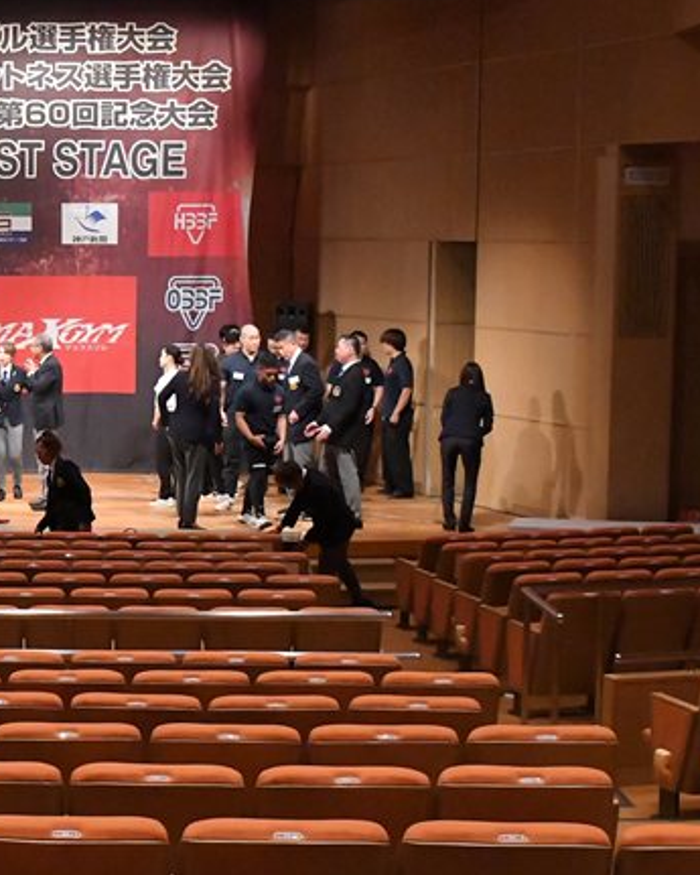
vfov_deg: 23.6
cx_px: -21
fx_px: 2097
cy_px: 459
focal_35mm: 81
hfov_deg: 18.4
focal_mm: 32
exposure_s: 1/400
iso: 12800
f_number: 5.6
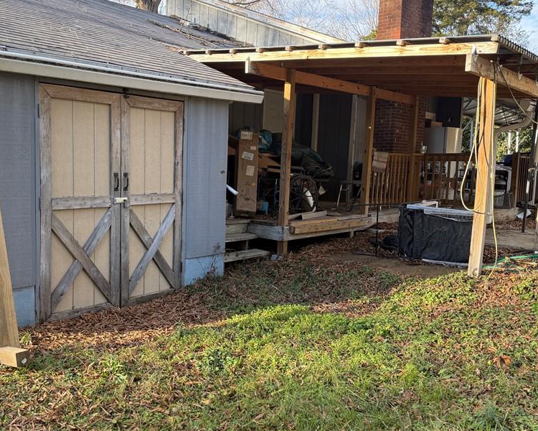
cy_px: 206
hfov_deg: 54.9
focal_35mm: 32
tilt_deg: -5.7
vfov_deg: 45.8
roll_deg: -1.3
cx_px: 194
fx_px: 510
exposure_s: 1/287
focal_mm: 6.76
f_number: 1.78
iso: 100
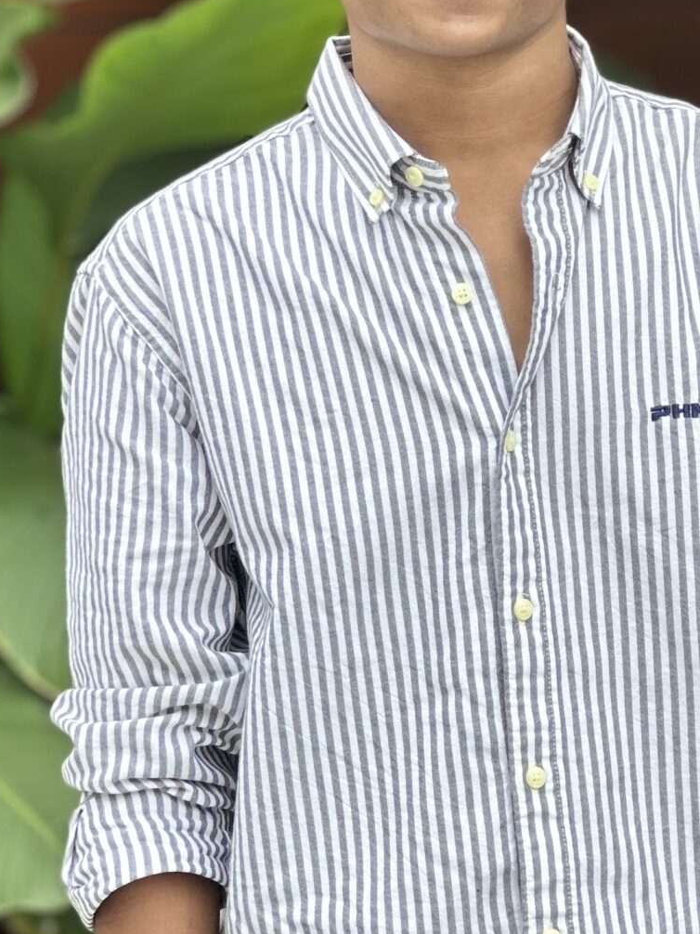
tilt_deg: -1.8
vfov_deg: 10.1
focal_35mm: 196
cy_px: 482
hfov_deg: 7.6
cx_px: 566
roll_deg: +2.4
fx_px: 5287
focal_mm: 9
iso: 25
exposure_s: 1/121
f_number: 2.8
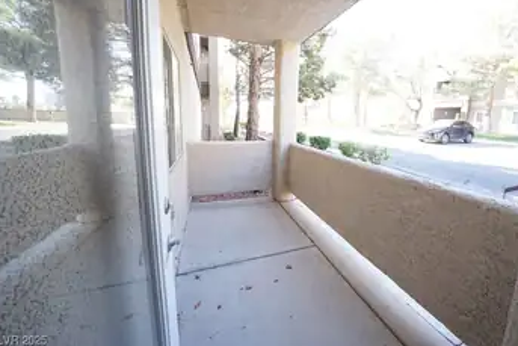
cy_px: 150
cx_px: 296
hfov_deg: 103.5
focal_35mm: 14
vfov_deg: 80.9
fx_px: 202
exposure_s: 1/200
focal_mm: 12
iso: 5000
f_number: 9
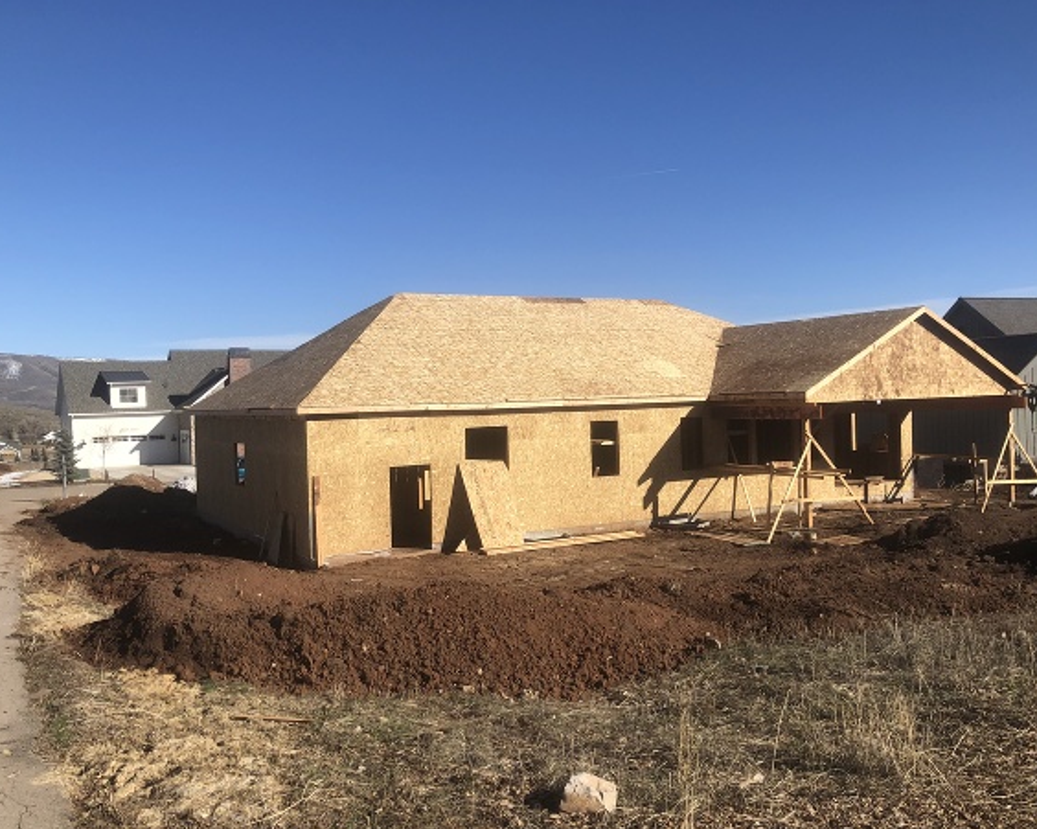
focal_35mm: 31
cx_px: 533
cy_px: 410
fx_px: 951
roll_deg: +1.8
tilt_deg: -1.5
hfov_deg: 57.2
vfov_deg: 47.1
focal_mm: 4
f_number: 1.8
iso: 20
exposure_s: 1/2558
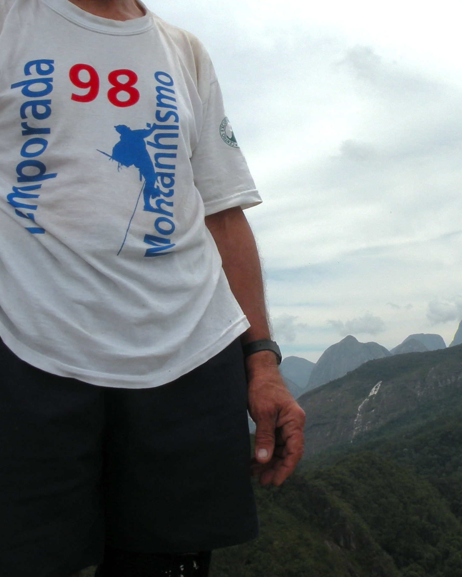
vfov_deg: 35.8
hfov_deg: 28.8
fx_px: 889
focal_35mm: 52
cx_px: 331
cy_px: 225
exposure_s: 1/353
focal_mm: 4.7
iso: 64
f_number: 8
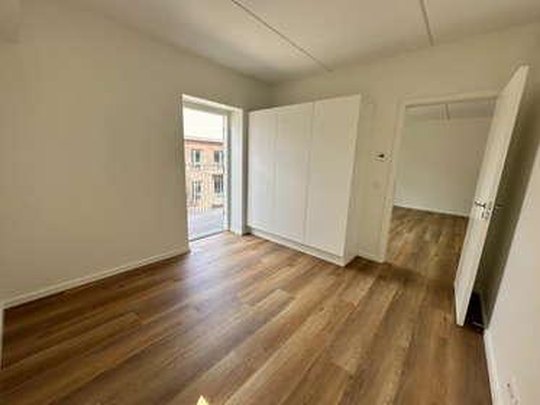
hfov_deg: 102.0
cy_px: 202
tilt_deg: -11.0
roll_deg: -2.5
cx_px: 270
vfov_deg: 85.7
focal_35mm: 14
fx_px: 218
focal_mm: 2.22
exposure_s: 1/195
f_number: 2.2
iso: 40
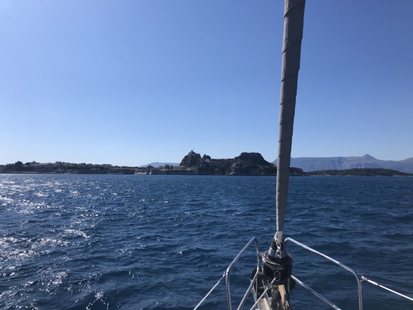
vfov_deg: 49.7
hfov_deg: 63.4
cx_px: 206
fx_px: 334
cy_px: 155
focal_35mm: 28
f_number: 1.8
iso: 20
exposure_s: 1/3003
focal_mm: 3.99
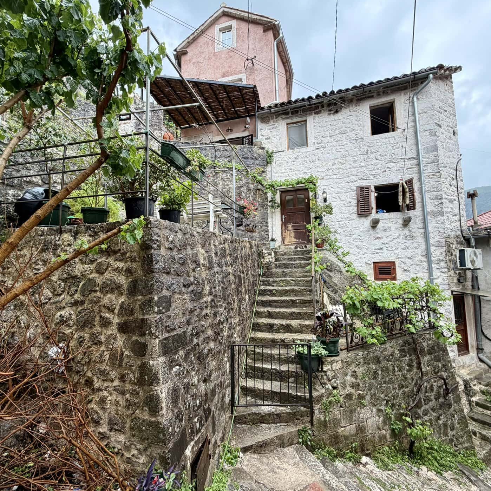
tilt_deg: +6.3
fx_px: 273
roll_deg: +1.5
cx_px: 230
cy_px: 243
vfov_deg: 84.0
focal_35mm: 17
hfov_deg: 83.9
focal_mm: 2.22
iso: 40
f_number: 2.2
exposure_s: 1/195
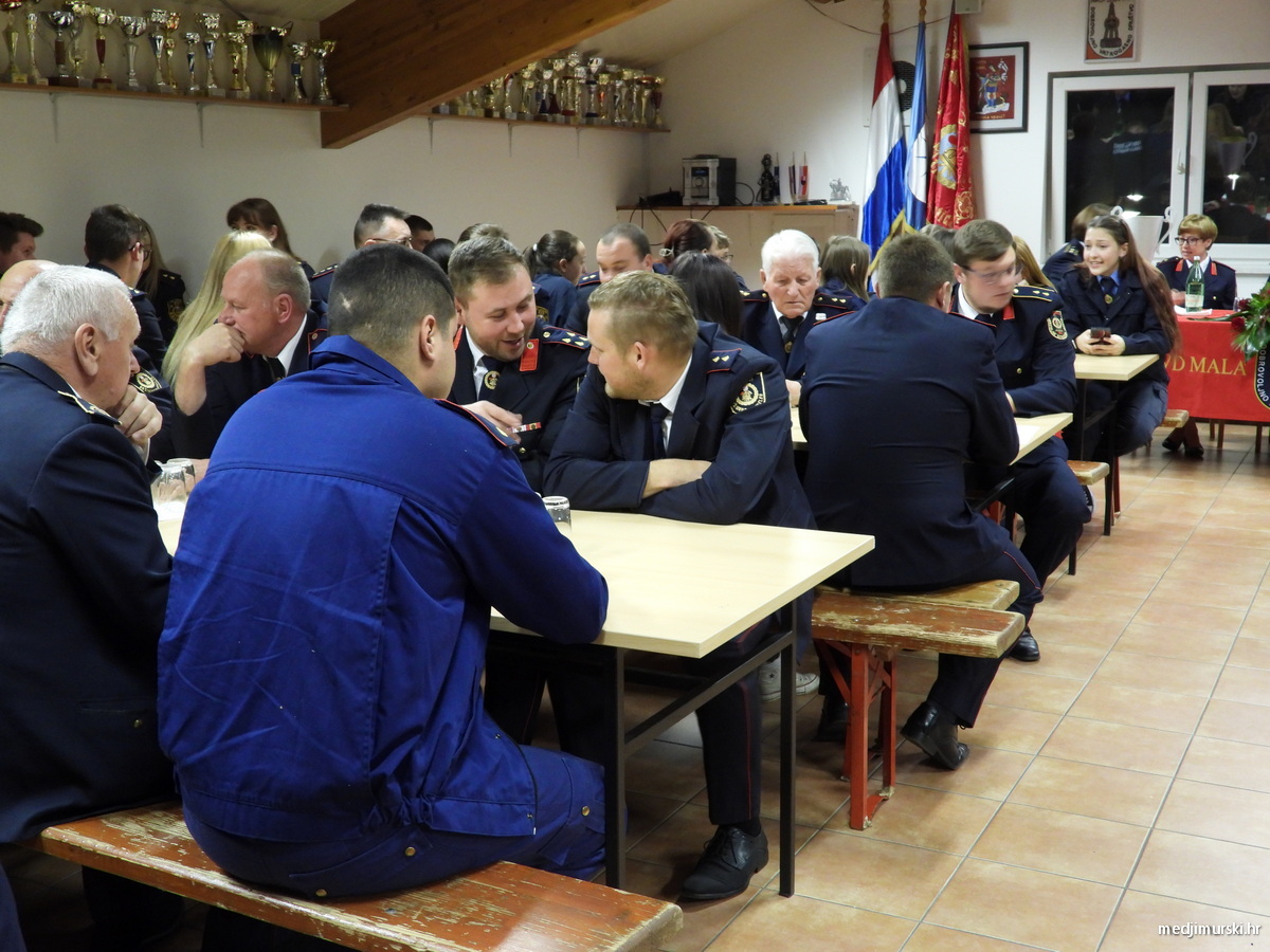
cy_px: 476
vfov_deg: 35.1
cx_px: 635
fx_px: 1504
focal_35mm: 41
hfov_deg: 45.8
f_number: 3.2
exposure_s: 1/13
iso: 400
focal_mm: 7.4
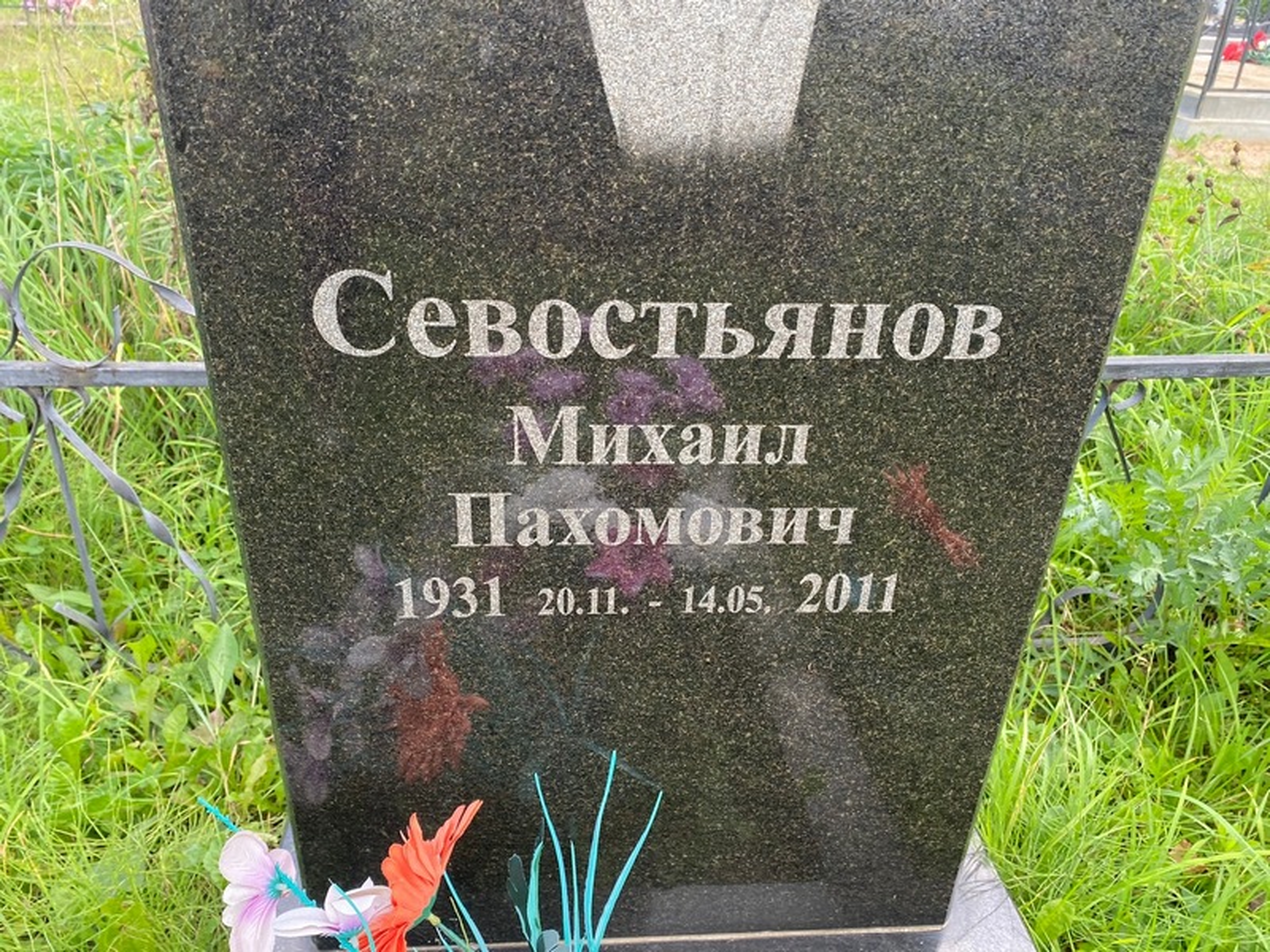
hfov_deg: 67.3
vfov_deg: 53.1
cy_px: 476
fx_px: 954
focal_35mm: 26
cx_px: 635
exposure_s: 1/129
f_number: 1.8
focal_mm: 4.25
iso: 32
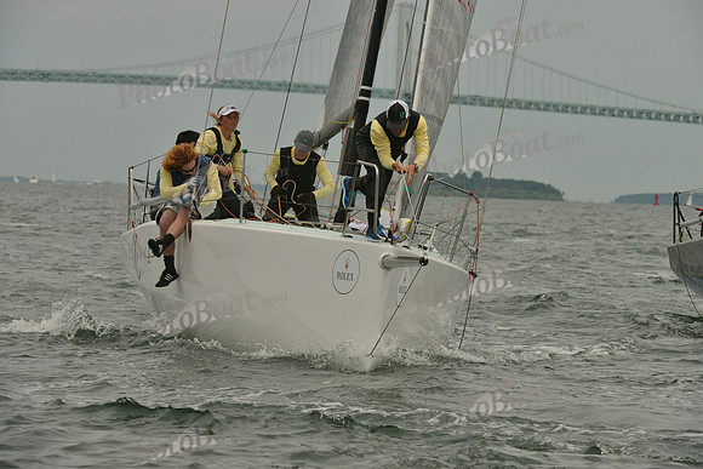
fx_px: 4688
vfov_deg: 5.7
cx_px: 352
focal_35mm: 240
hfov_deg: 8.6
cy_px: 234
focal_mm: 240
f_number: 10
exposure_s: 1/1000
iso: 400
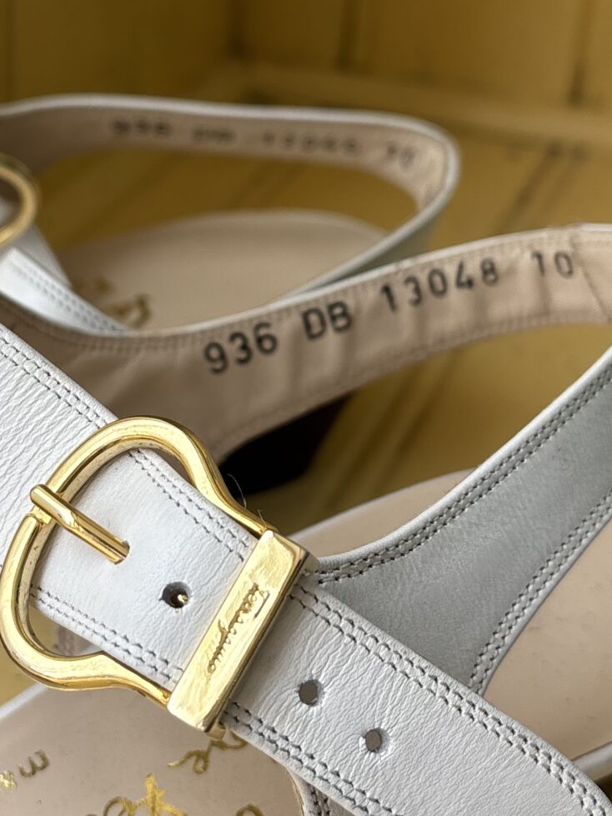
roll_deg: -3.9
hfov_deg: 21.5
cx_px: 193
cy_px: 218
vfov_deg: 28.2
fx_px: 1603
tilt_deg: -26.0
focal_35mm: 68
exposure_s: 1/368
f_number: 1.6
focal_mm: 5.96
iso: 50
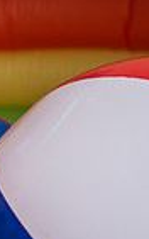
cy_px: 127
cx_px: -249
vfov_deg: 12.1
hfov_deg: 7.0
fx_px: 1125
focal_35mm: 173
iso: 125
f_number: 2.8
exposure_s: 1/125
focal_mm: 36
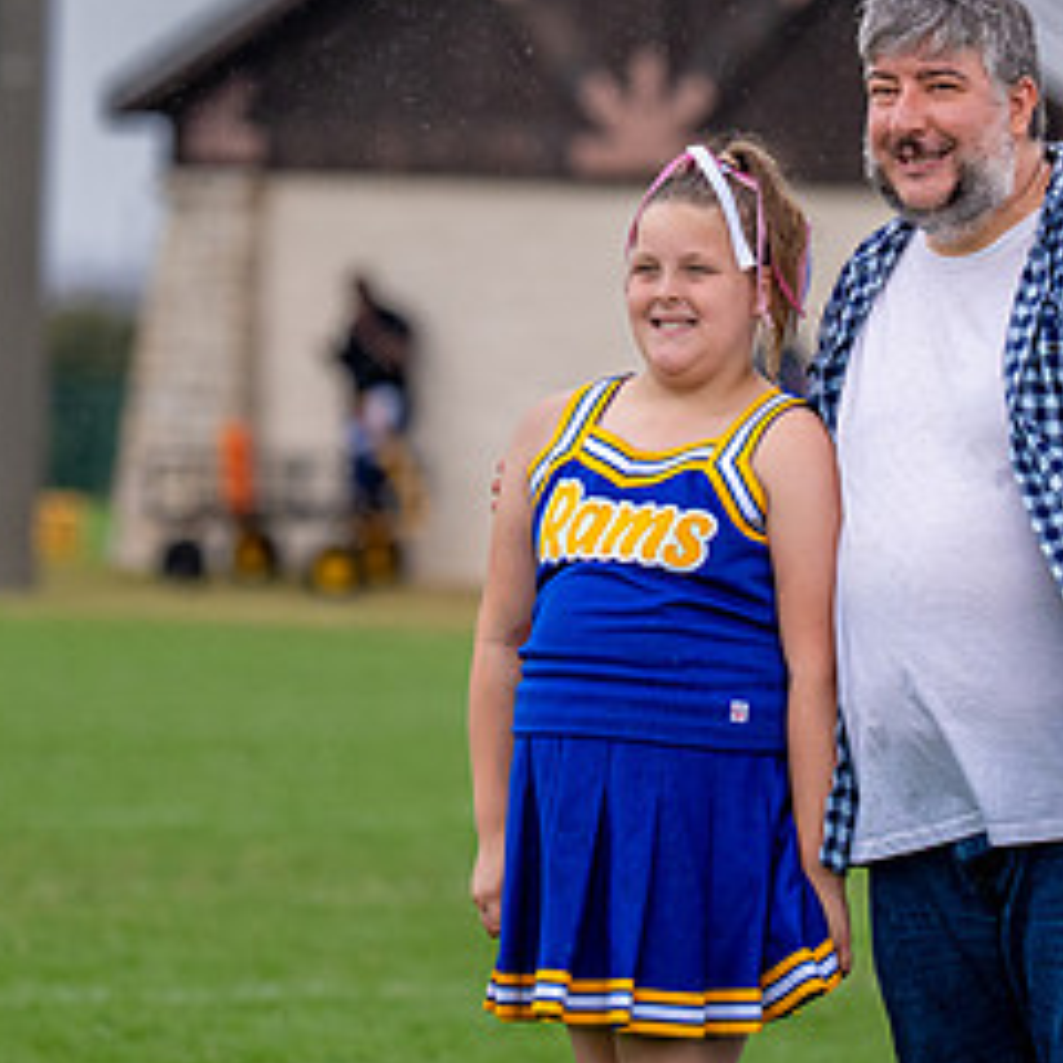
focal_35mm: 478
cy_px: 432
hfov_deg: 3.7
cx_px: 643
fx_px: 16607
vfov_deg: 3.7
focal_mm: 144
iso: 500
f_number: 2.8
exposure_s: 1/1600
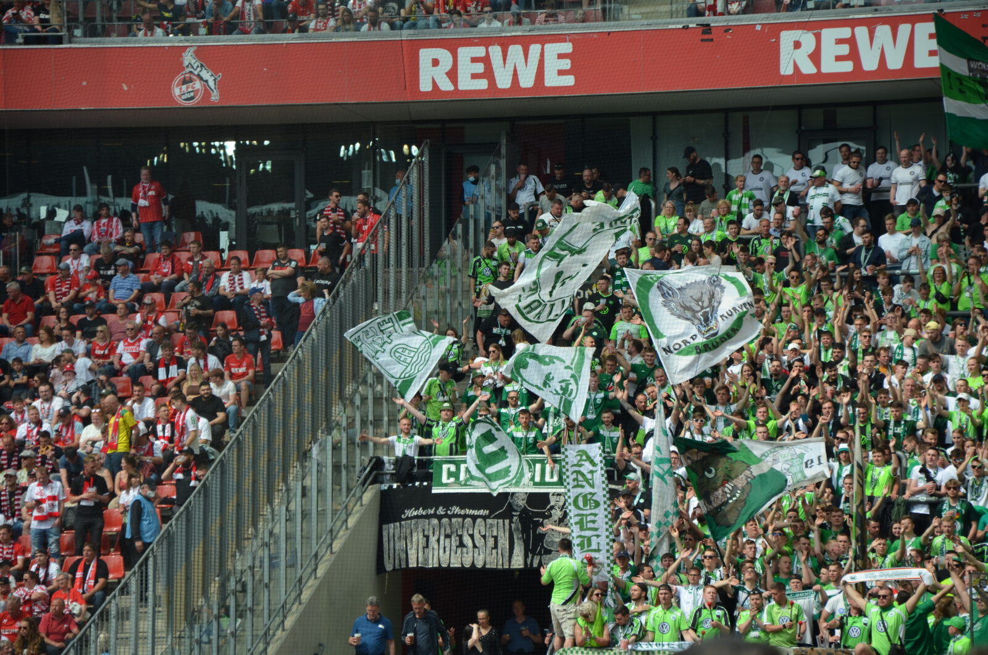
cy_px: 328
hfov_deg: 13.1
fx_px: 4314
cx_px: 494
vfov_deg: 8.7
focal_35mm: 158
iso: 200
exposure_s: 1/500
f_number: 5.6
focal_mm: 105
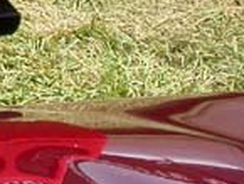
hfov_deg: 8.7
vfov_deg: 7.0
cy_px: -86
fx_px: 1474
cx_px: -311
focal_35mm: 209
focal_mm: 7.85
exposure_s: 1/265
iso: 100
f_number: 6
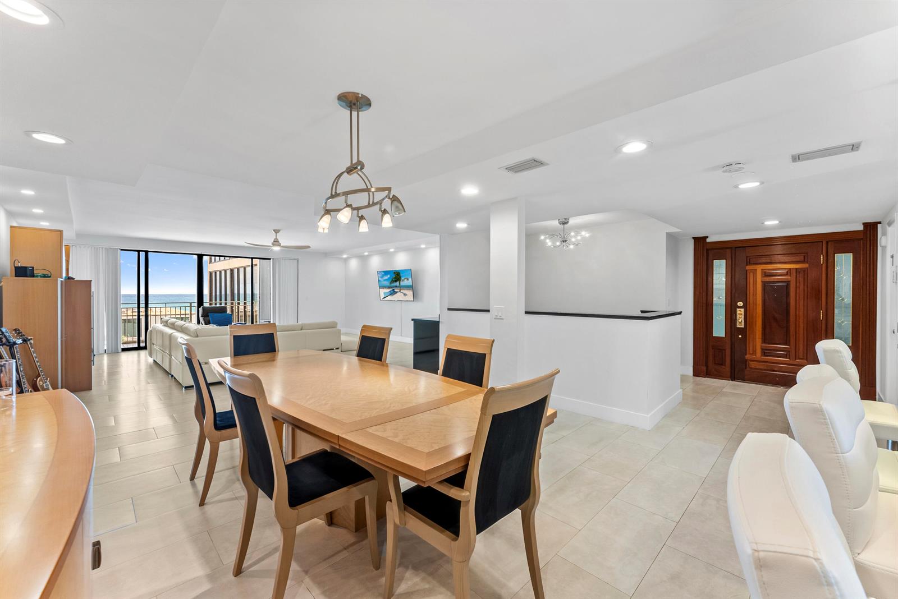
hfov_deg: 104.2
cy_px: 300
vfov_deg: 81.3
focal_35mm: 14
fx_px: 349
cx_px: 449
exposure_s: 1/6
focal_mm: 14
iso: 640
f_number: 9
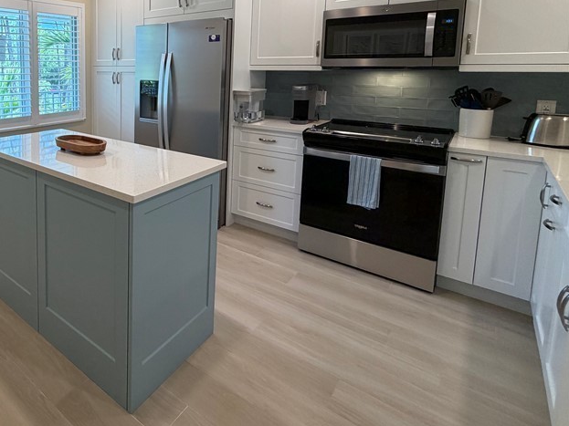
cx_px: 102
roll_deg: +1.3
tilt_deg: -6.3
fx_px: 378
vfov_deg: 56.1
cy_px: 108
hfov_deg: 66.1
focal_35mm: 23
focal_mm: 2.22
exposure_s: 1/120
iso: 200
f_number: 2.2
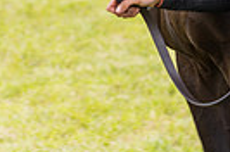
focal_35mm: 544
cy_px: -67
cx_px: 288
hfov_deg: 3.8
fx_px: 3467
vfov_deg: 2.5
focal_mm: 105
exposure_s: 1/100
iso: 50
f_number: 4
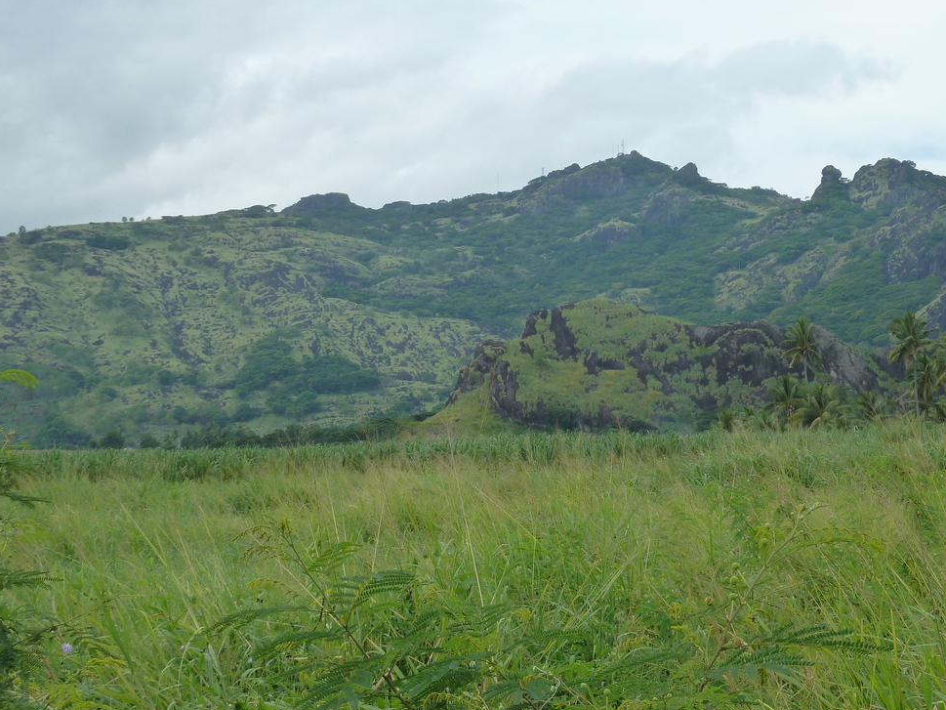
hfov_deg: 25.0
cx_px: 550
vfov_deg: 18.9
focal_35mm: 78
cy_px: 326
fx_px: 2132
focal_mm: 10.3
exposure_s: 1/500
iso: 125
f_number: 4.5
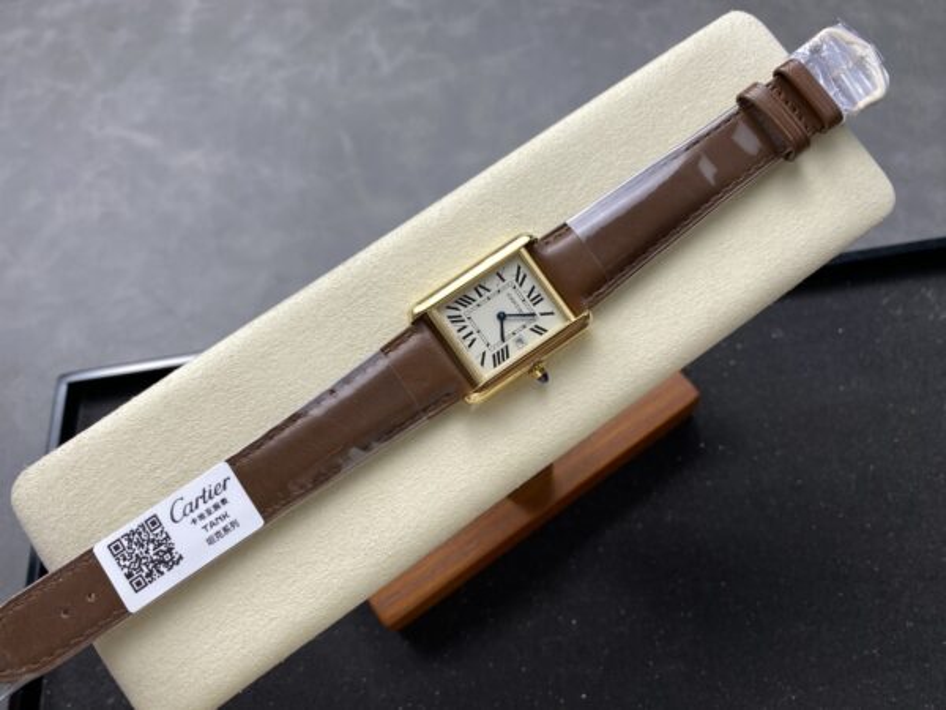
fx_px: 683
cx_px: 473
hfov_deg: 69.4
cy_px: 355
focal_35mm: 25
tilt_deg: -62.8
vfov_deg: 54.9
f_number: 1.8
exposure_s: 1/180
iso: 32
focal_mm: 4.25
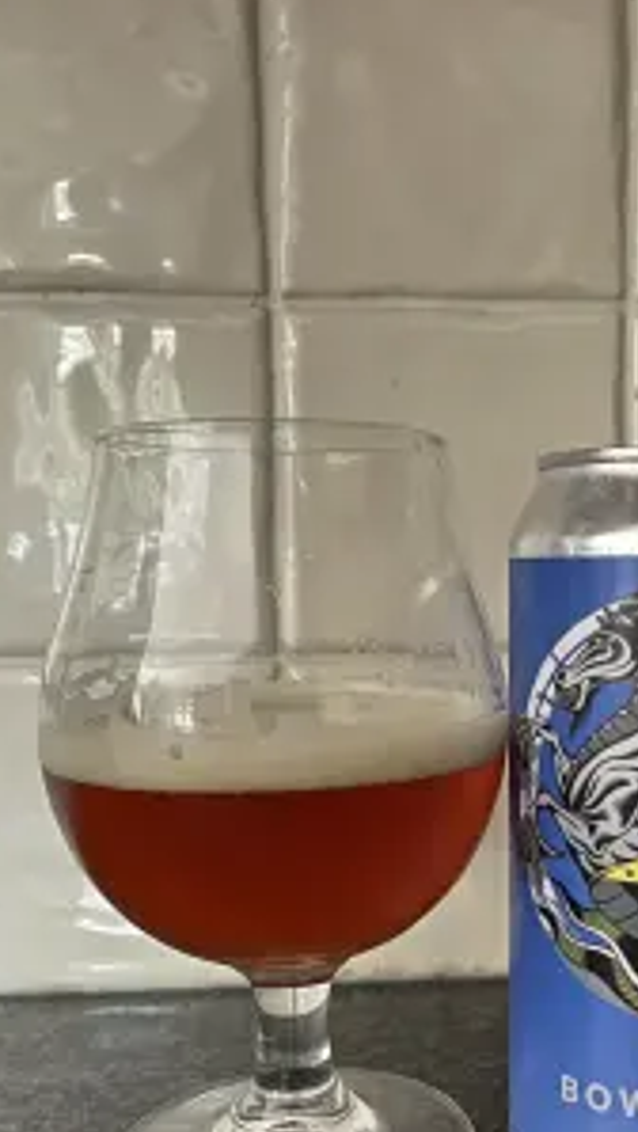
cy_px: 714
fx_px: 1141
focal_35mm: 38
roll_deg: +0.7
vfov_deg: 52.1
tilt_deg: -8.4
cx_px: 501
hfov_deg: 30.6
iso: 1250
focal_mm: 5.1
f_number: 1.6
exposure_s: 1/15
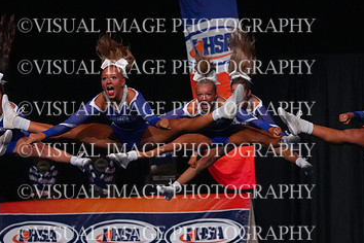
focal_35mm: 311
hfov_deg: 6.6
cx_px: 167
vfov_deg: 4.4
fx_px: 3144
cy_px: 129
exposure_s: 1/1250
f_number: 5.6
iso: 16000
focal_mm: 190
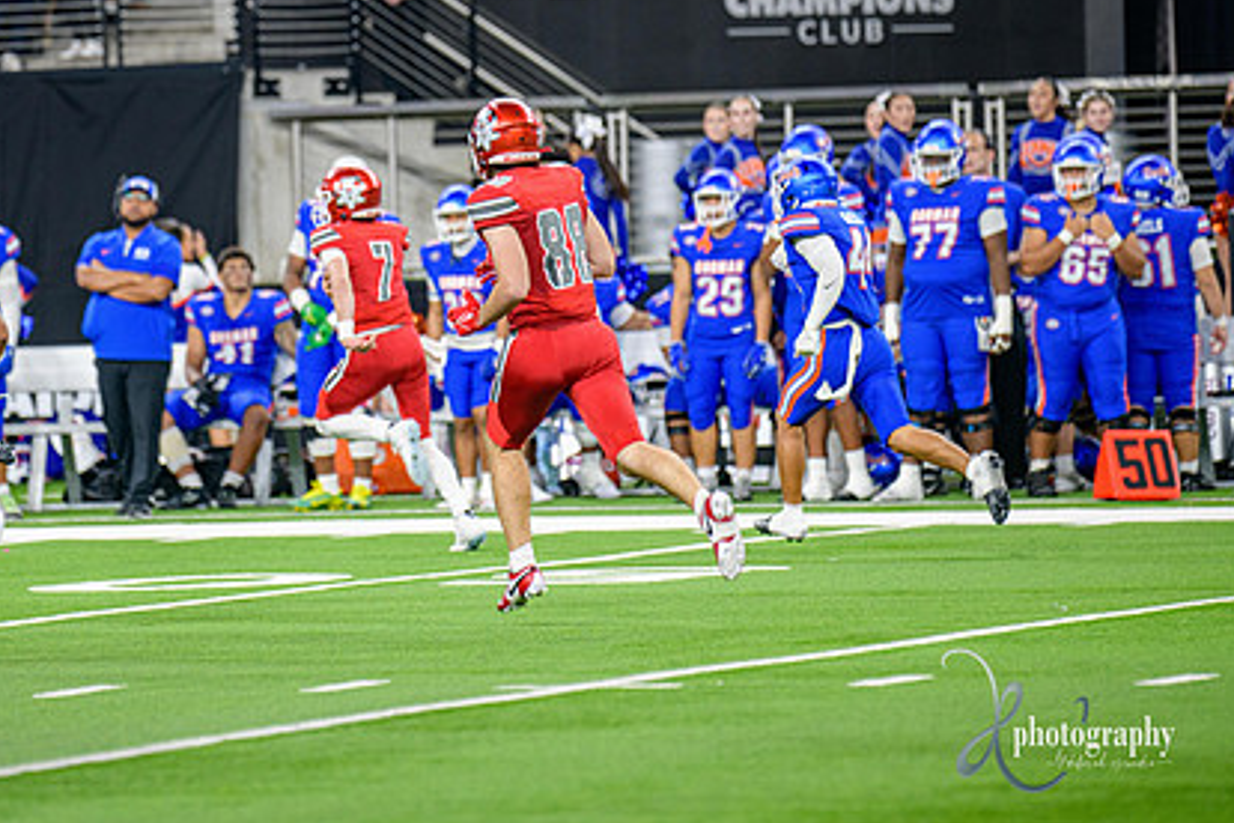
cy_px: 291
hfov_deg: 6.1
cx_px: 396
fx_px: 11516
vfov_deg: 4.1
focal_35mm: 336
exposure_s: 1/400
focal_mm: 240
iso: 1000
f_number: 2.8
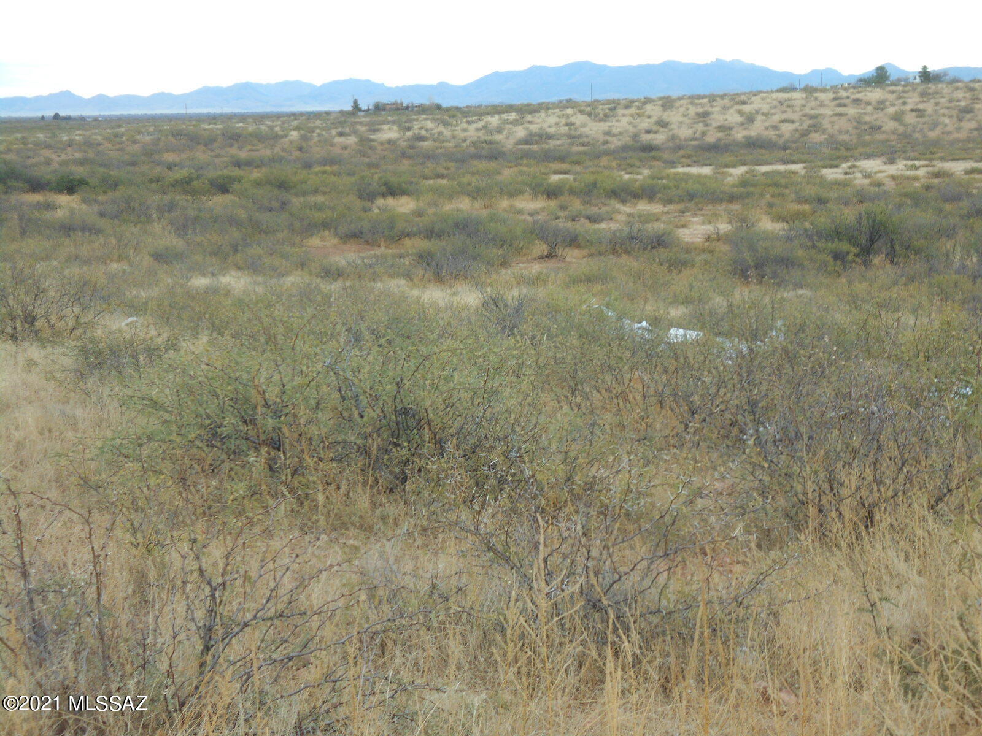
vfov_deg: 17.2
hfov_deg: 22.8
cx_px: 491
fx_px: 2440
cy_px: 368
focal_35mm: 86
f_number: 6.3
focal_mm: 15.4
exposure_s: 1/60
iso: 125
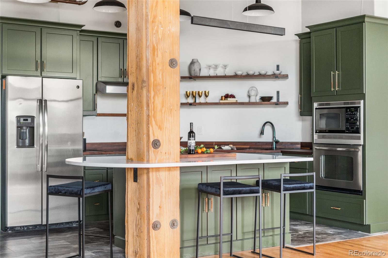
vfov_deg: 27.0
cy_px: 129
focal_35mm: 50
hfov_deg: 39.6
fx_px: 539
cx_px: 194
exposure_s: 1/100
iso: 500
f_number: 1.8
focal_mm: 50
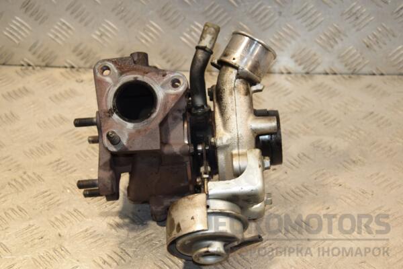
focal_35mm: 75
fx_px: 840
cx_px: 202
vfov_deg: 18.2
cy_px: 134
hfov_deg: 27.0
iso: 800
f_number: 6.3
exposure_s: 1/200
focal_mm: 50
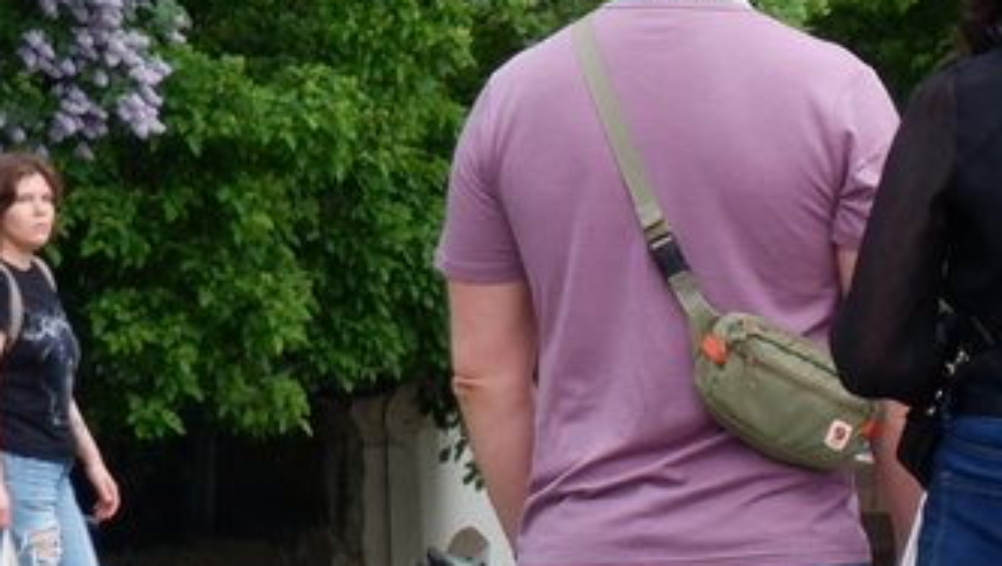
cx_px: 2425
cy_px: 111
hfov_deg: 5.0
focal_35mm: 415
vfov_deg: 2.9
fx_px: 11036
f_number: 5.6
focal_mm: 44.5
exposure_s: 1/100
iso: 320
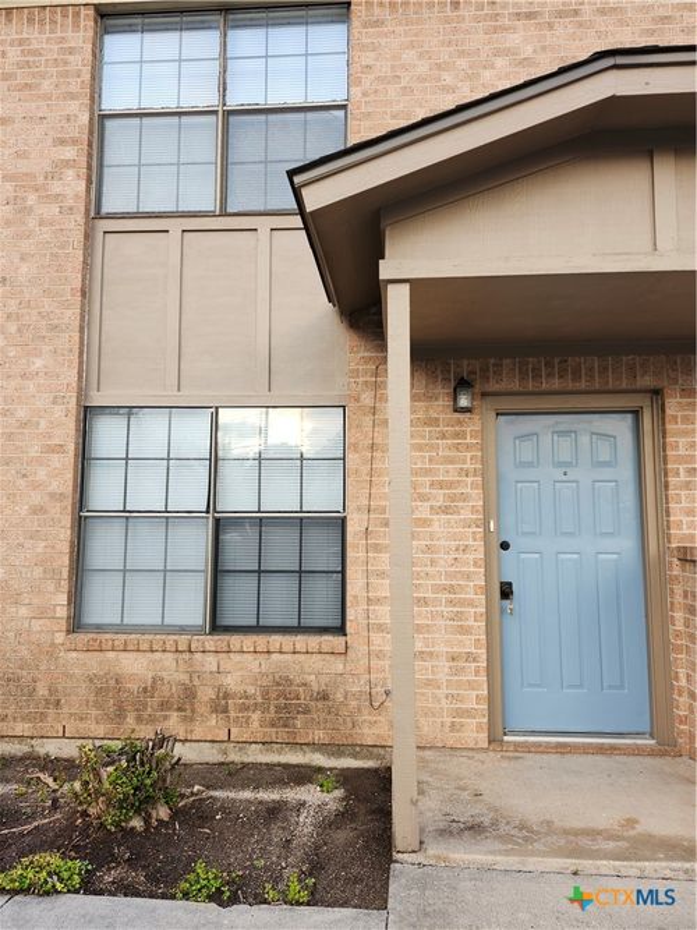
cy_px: 465
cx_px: 348
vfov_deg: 73.9
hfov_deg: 58.9
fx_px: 618
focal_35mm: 23
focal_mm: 5.54
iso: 100
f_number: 1.8
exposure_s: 1/180
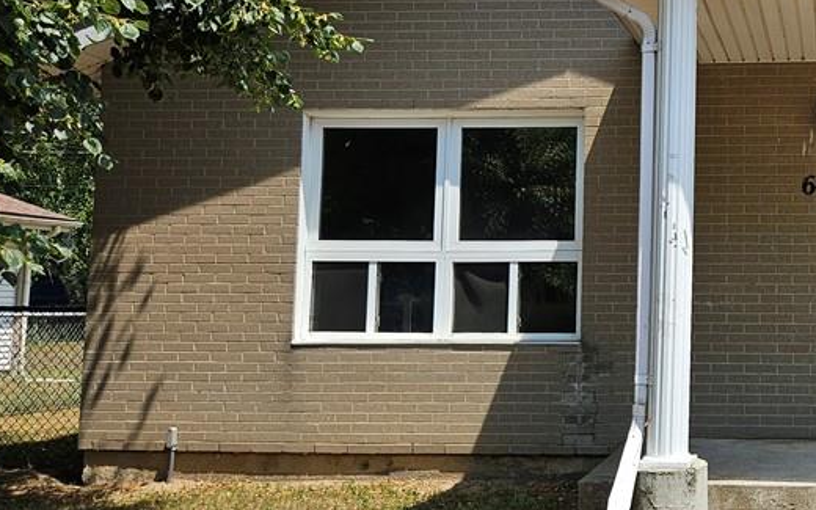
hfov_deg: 38.5
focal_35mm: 48
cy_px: 188
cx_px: 758
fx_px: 1067
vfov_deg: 26.8
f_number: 1.8
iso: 25
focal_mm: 5.4
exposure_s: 1/1126
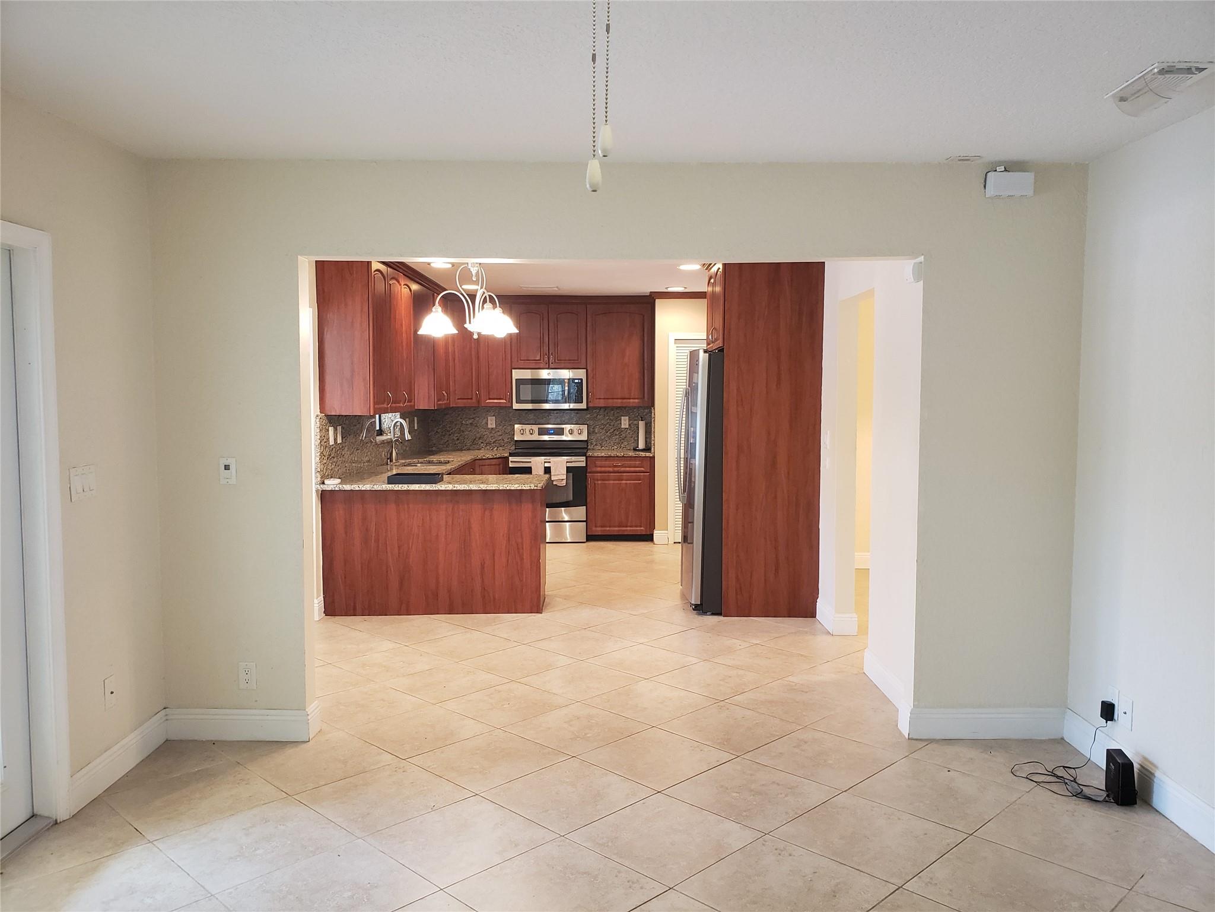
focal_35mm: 26
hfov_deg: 67.3
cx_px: 608
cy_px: 456
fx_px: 913
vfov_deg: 53.1
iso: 250
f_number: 2.4
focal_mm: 4.3
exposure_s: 1/20
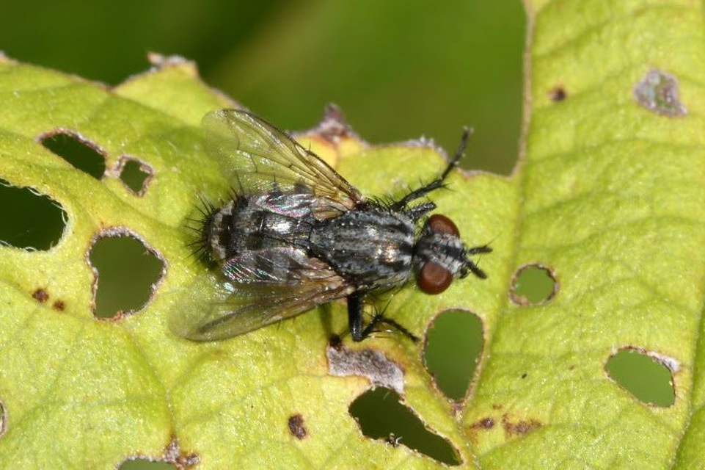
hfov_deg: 13.0
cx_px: 352
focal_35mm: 158
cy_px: 235
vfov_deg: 8.7
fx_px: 3083
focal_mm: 105
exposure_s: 1/125
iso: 250
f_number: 29
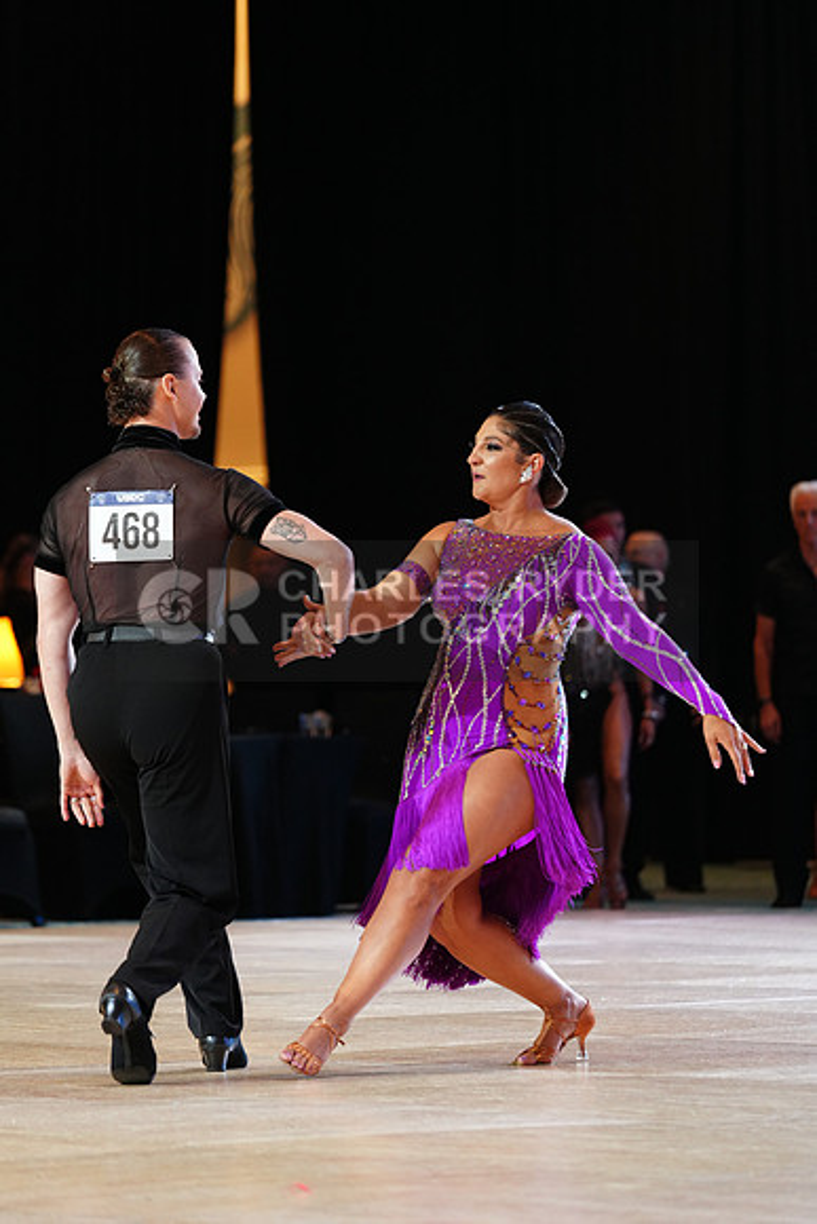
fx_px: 6089
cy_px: 612
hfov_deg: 7.7
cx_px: 408
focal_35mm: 179
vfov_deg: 11.5
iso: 2500
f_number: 4
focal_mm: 179
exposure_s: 1/250
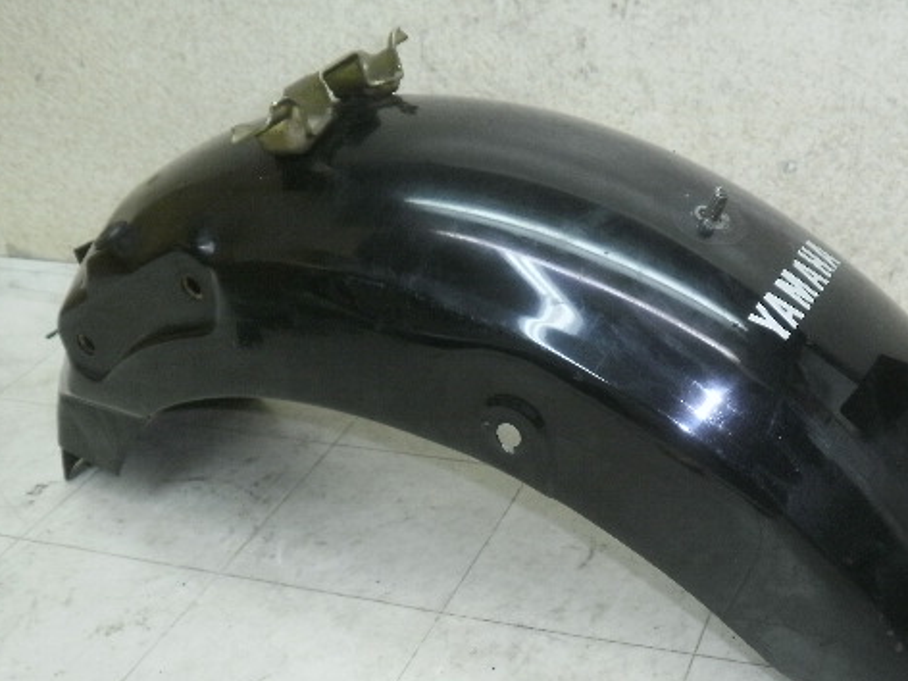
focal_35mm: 42
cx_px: 589
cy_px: 442
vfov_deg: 34.1
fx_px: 1102
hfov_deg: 44.3
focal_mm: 5.45
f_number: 2.9
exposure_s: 1/30
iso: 125
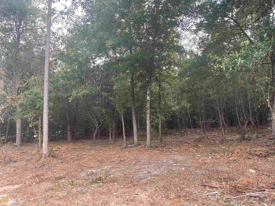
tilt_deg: +7.4
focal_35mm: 26
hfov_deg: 67.3
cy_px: 103
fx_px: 207
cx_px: 138
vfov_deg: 53.1
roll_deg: +1.7
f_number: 1.6
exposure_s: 1/145
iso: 32
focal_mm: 5.1
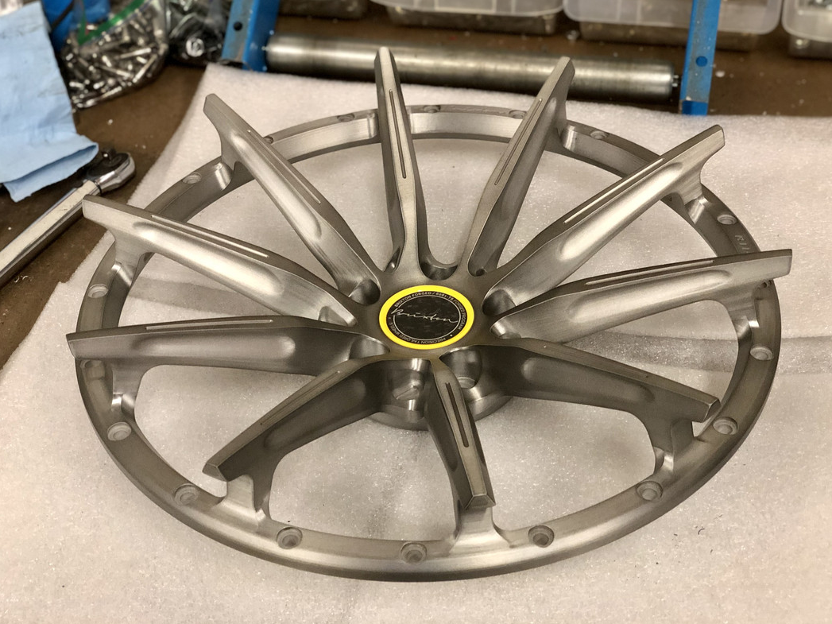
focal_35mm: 53
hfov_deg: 36.2
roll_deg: +3.2
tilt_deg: -41.5
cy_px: 310
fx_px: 1274
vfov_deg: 27.5
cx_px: 422
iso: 160
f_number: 2.4
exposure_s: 1/13
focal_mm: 6
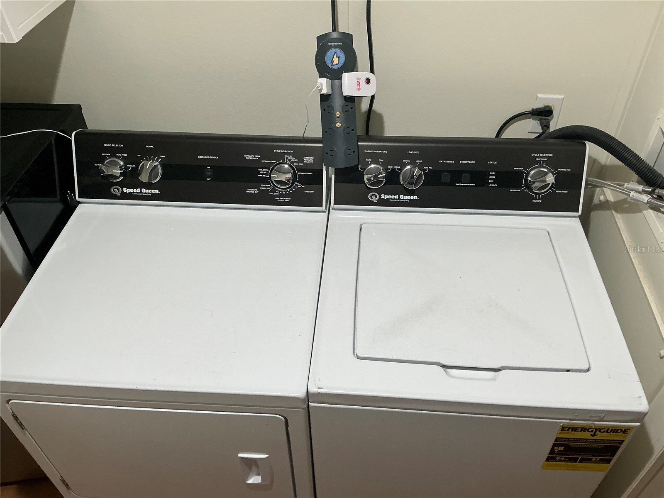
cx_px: 332
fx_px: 537
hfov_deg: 63.4
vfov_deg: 49.7
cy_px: 249
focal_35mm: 28
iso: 100
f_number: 1.8
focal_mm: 3
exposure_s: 1/60
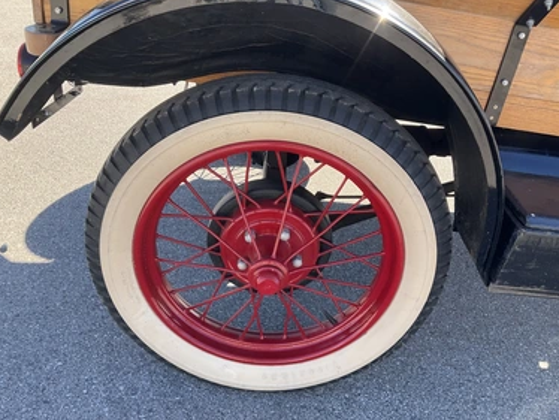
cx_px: 287
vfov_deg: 45.5
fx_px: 501
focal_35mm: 31
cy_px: 205
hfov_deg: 58.3
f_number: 1.8
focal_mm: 3
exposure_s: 1/268
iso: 25
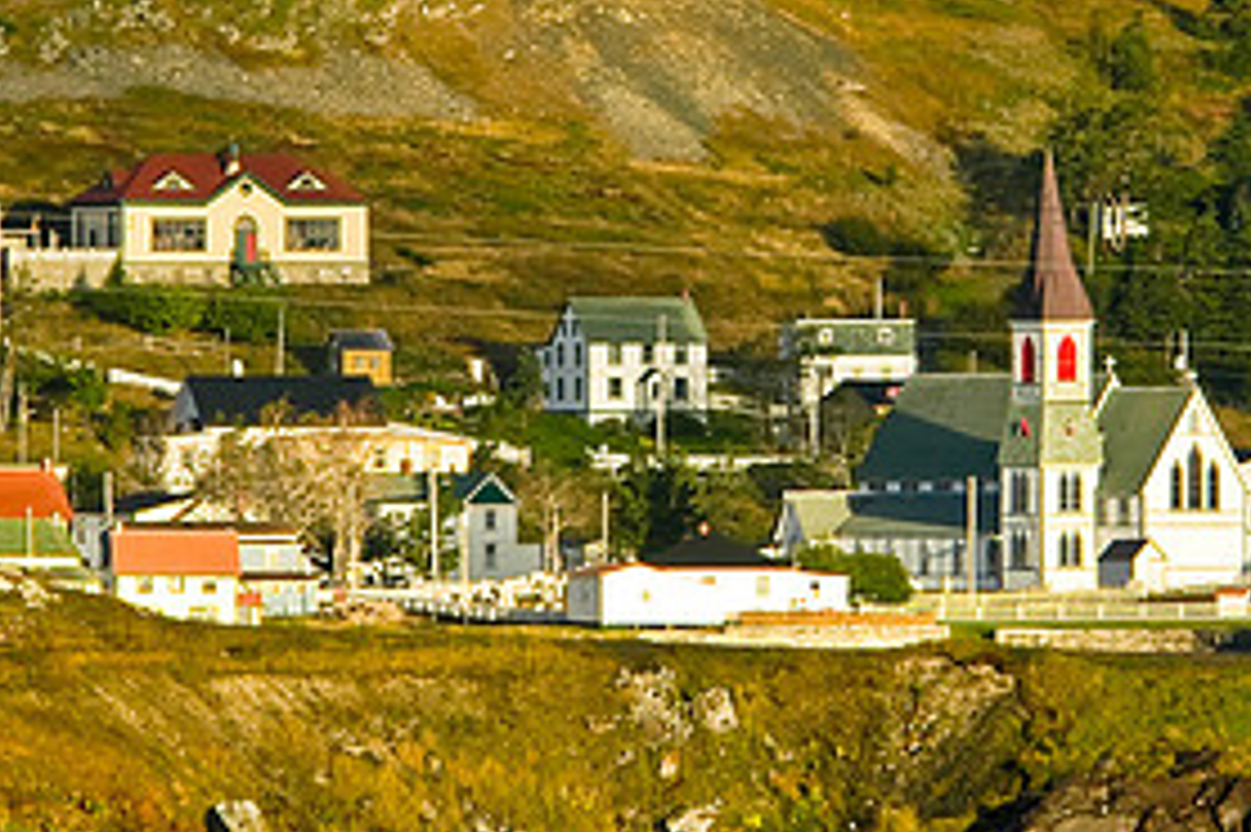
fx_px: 27157
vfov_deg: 1.8
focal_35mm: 782
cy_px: 148
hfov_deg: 2.6
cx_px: 868
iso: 200
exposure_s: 1/500
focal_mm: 250
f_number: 5.3
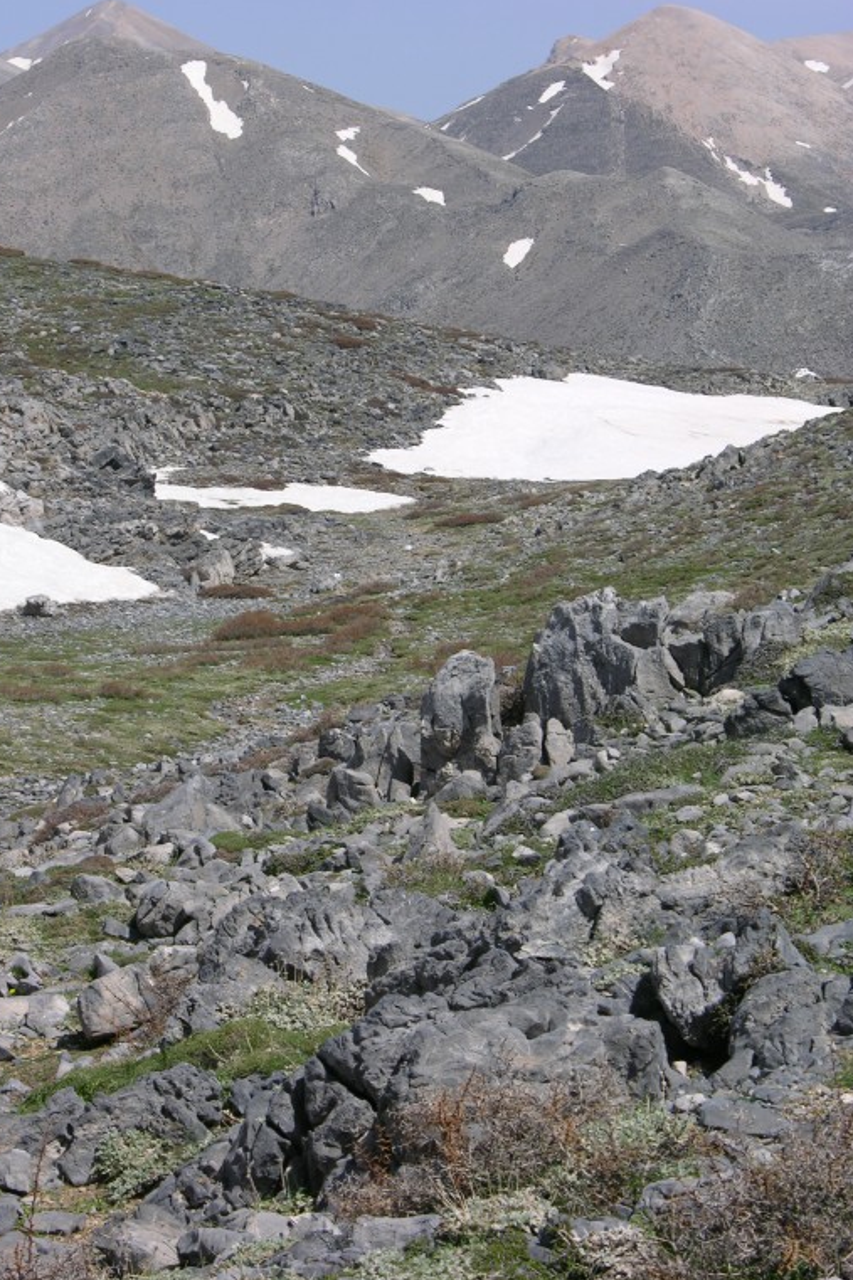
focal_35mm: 105
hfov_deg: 13.0
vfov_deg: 19.5
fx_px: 3733
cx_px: 379
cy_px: 639
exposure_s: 1/372
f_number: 5.8
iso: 50
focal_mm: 25.4
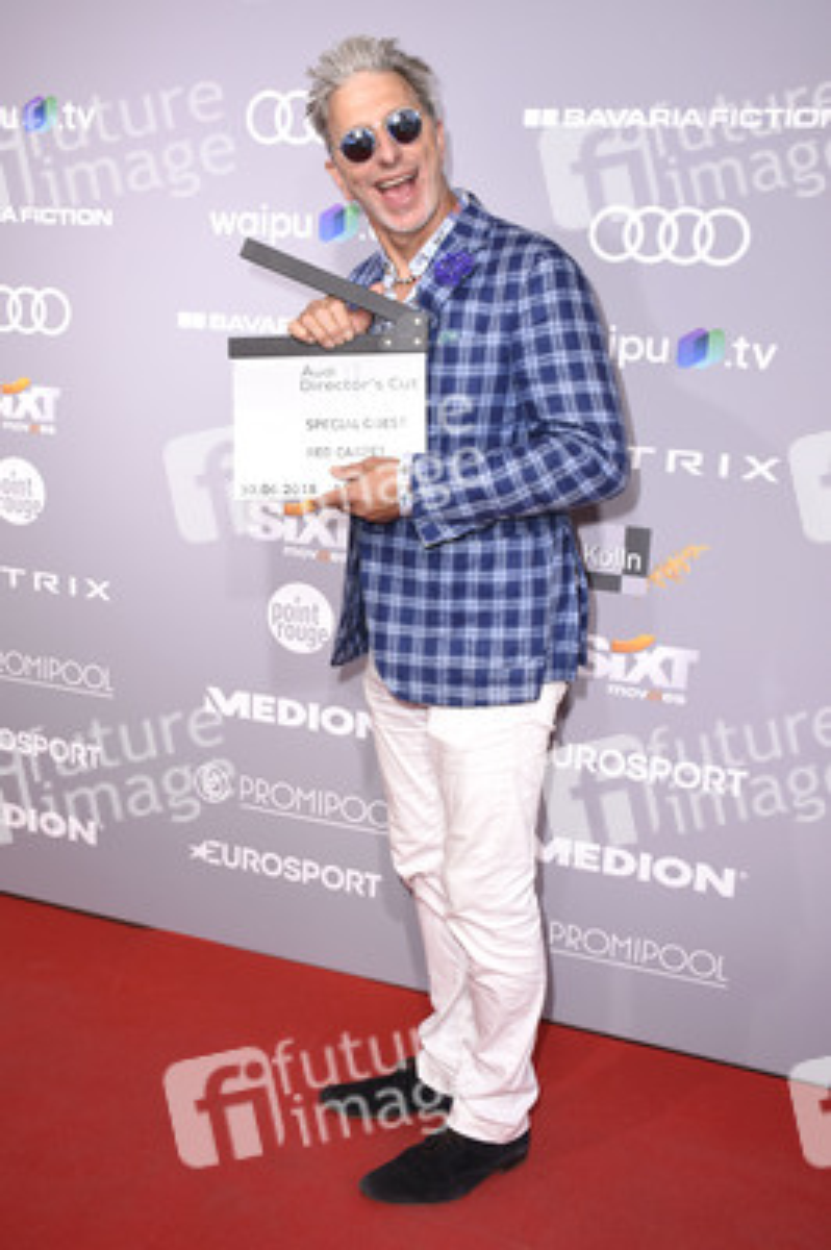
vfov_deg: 53.2
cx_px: 416
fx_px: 1249
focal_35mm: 36
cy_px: 625
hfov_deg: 36.8
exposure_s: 1/125
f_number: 6.3
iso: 250
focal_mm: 24
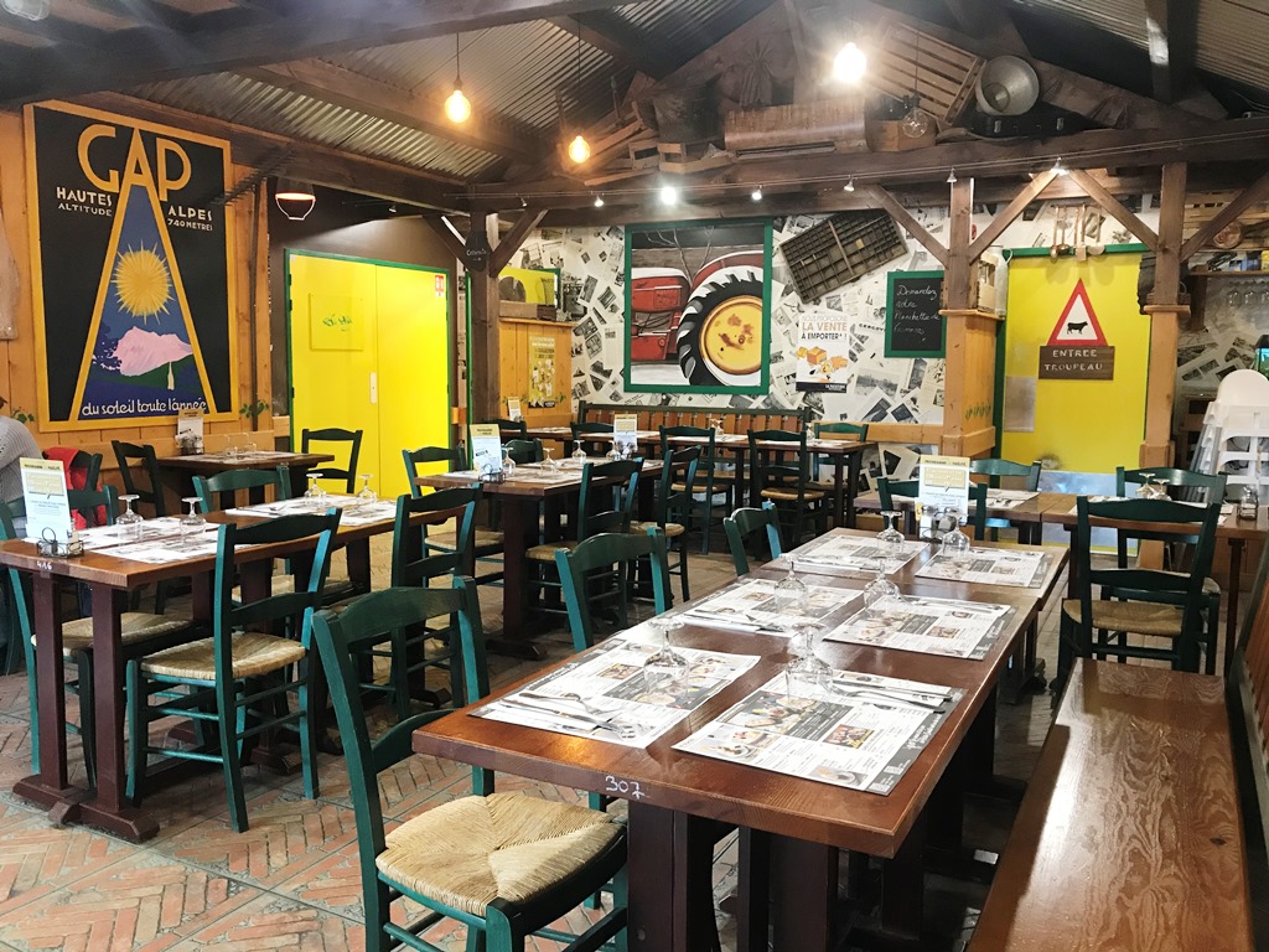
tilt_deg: -5.5
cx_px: 634
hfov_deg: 63.4
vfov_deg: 49.7
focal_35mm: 28
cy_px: 476
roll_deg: -0.3
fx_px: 1026
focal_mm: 3.99
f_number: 1.8
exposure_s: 1/17
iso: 64
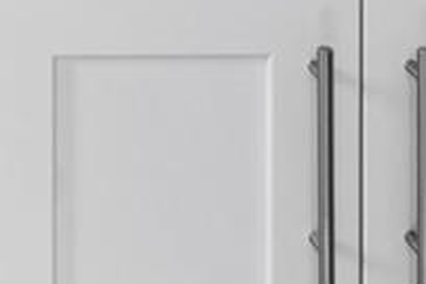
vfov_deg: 9.2
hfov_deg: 15.3
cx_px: -137
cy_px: -481
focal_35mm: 127
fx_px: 1504
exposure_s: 1/400
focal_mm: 16
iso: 200
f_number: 8
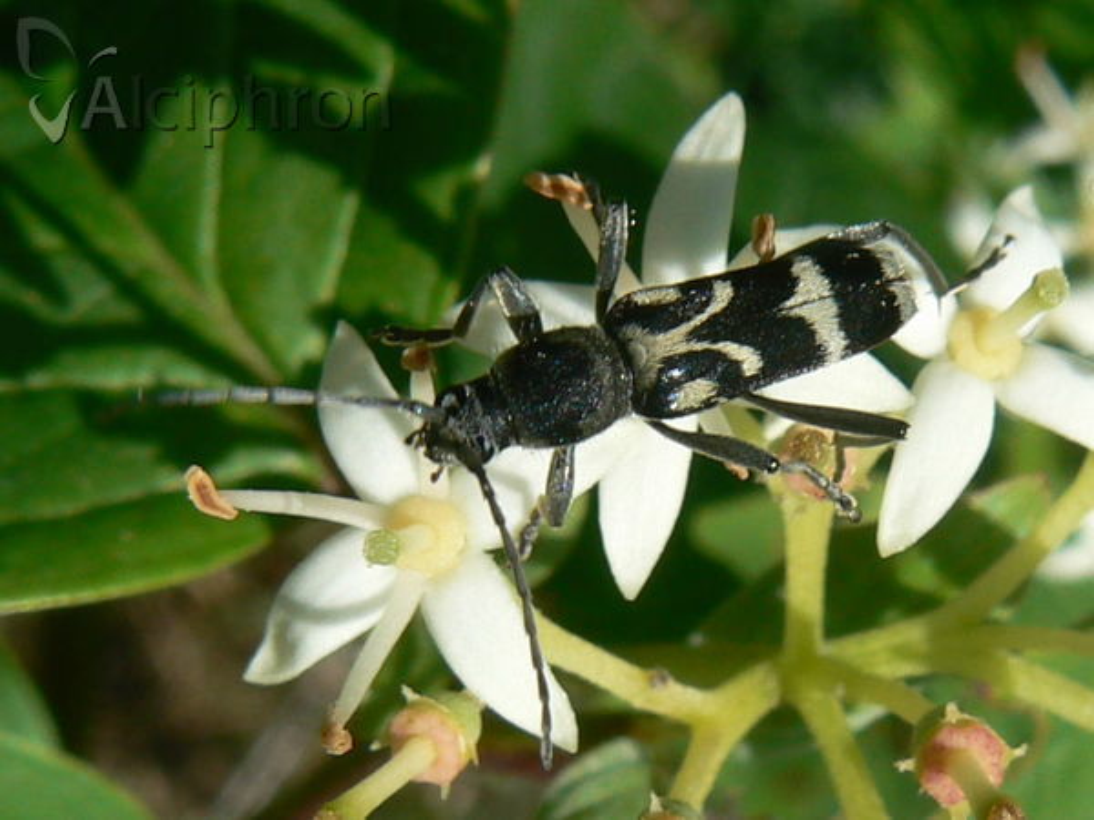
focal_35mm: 36
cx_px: 547
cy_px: 410
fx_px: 1138
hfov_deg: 51.4
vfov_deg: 39.7
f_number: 6.3
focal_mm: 6
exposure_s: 1/500
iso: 80
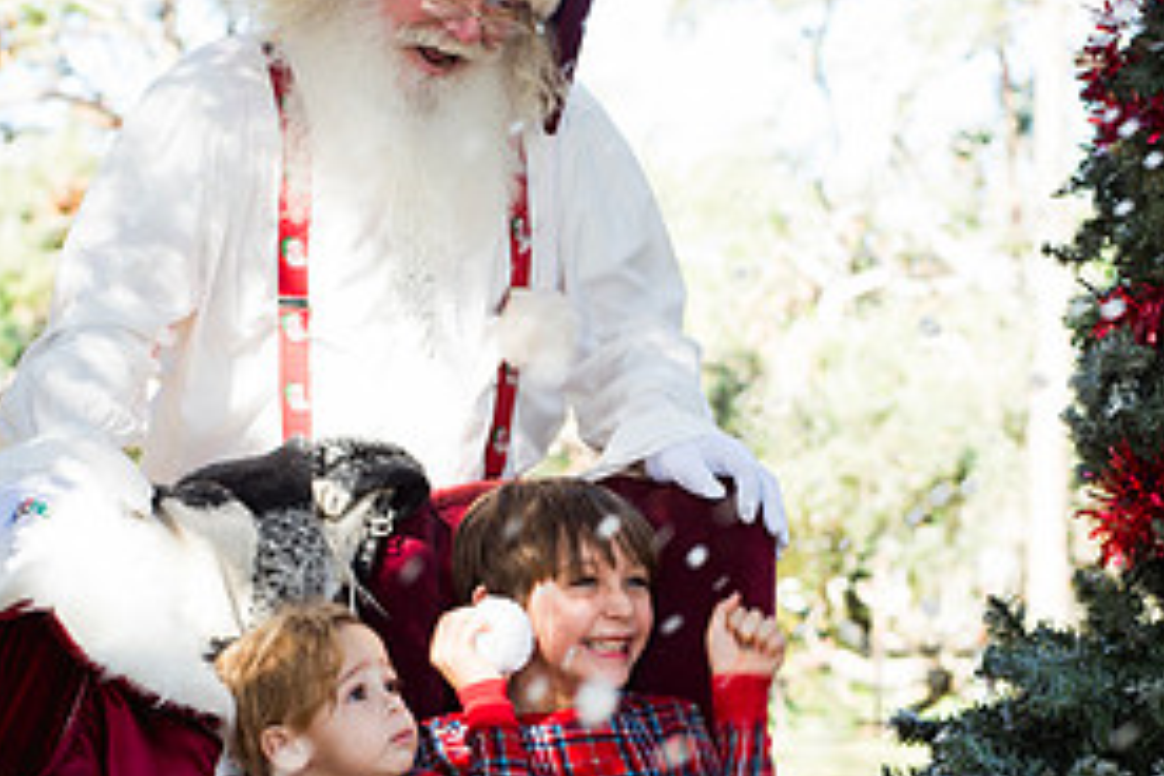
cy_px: 500
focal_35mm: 105
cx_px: 502
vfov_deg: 13.0
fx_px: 3395
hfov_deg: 19.4
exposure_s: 1/125
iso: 125
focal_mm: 50
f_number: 4.5
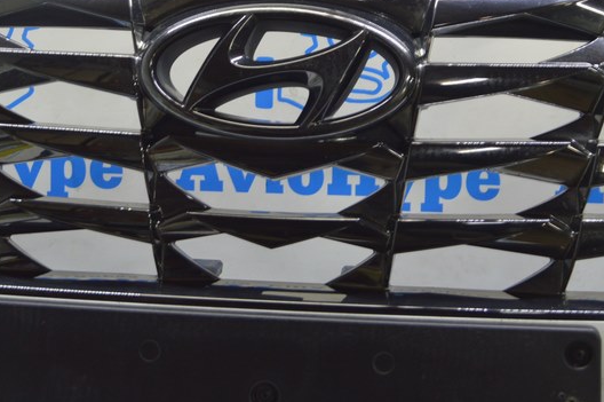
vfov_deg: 20.7
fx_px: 1073
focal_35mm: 64
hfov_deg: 31.4
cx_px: 267
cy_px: 26
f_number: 5.6
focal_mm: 22
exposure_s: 1/20
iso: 400
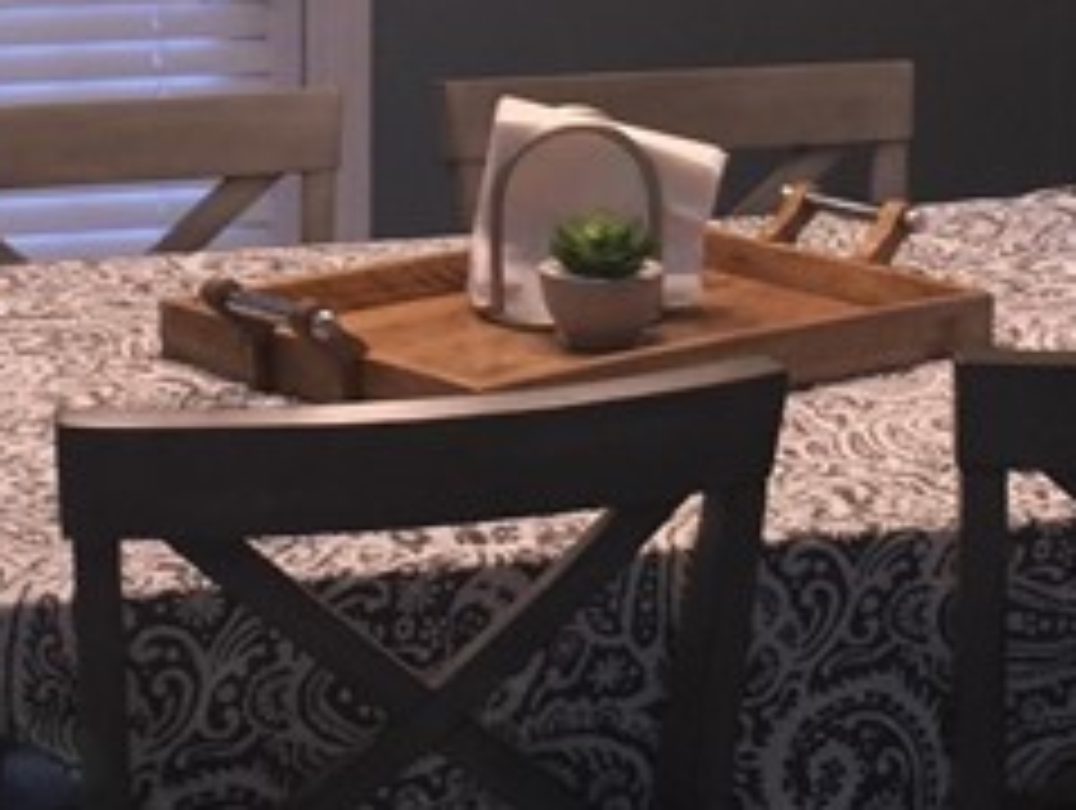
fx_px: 3860
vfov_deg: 11.8
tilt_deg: -6.0
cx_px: 374
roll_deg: -0.7
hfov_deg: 15.8
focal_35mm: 124
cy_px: -122
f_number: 2.2
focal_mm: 4.15
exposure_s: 1/30
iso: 32
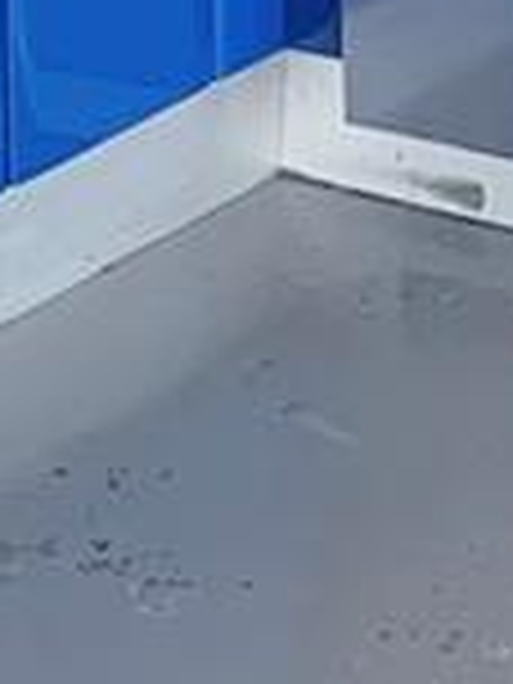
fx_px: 4051
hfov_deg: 7.1
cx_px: 801
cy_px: -1260
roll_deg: +0.9
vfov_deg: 8.4
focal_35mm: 205
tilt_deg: -0.3
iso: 64
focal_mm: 4.25
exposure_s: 1/122
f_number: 1.8
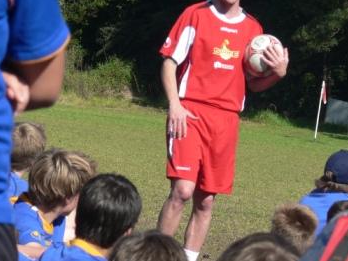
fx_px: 2795
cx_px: 179
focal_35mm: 278
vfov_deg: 5.3
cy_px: 116
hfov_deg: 7.1
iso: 80
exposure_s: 1/400
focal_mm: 35.9
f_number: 4.5
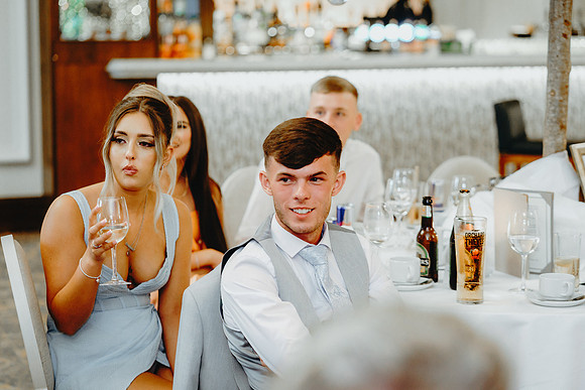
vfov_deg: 16.1
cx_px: 292
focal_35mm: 85
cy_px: 195
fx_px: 1382
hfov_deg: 23.9
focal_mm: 85
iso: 2000
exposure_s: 1/125
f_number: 2.8
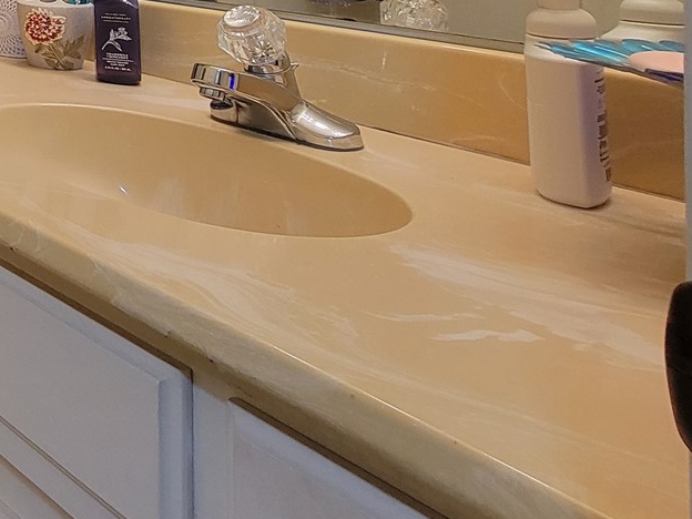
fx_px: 800
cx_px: -324
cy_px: -150
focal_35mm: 40
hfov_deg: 29.7
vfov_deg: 29.3
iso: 160
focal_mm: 2.2
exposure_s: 1/60
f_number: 2.2
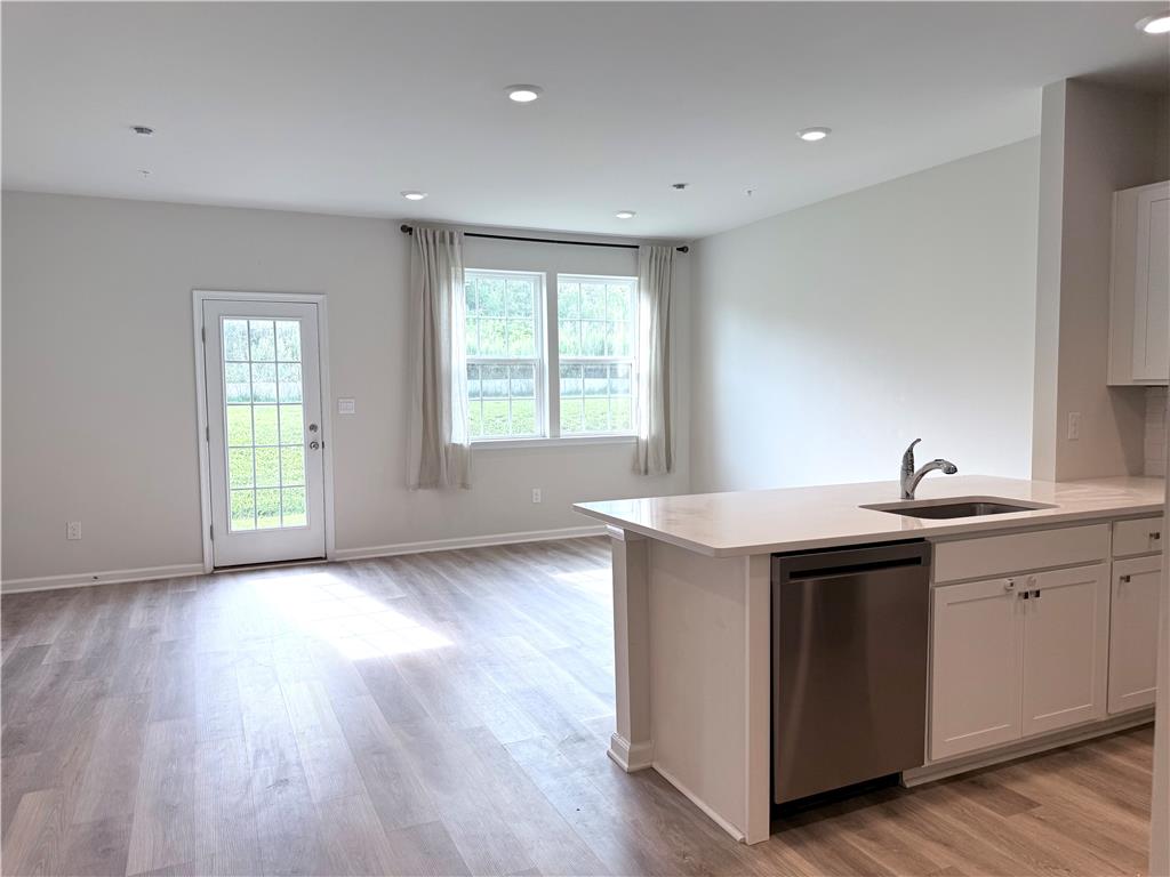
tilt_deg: -3.2
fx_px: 811
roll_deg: +0.7
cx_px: 585
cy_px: 438
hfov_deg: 71.6
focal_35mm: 24
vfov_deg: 56.8
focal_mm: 6.76
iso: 80
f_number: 1.78
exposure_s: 1/342
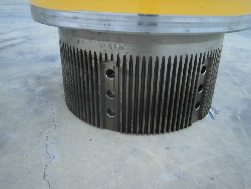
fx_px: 210
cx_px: 134
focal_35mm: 29
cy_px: 90
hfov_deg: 61.6
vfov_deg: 48.2
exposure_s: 1/60
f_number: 2.8
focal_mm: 4.7
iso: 400
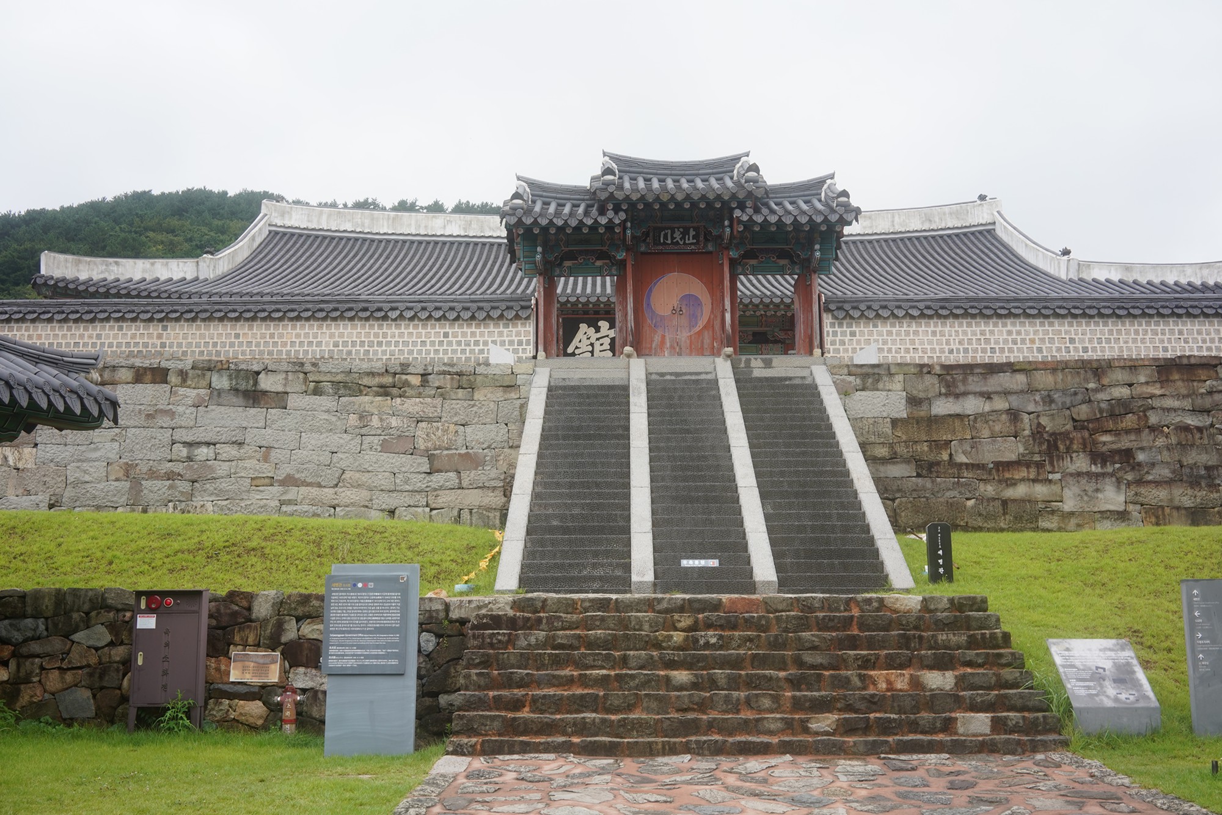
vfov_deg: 37.9
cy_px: 408
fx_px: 1188
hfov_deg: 54.4
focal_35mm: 35
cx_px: 611
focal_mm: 35
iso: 400
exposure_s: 1/100
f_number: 11
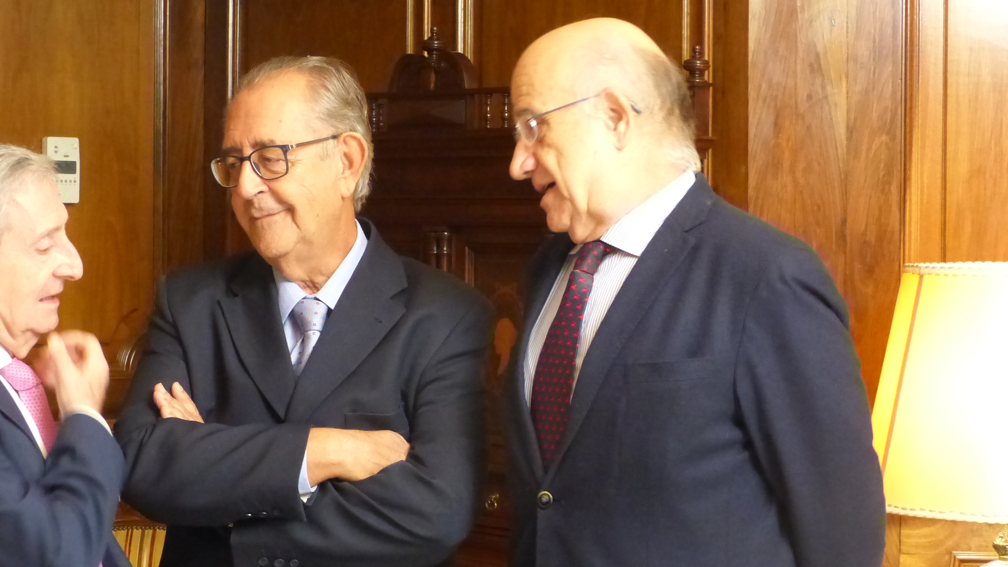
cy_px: 329
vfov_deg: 11.1
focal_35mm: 109
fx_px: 2913
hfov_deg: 19.6
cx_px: 403
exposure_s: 1/25
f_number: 3.2
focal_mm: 13.5
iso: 800
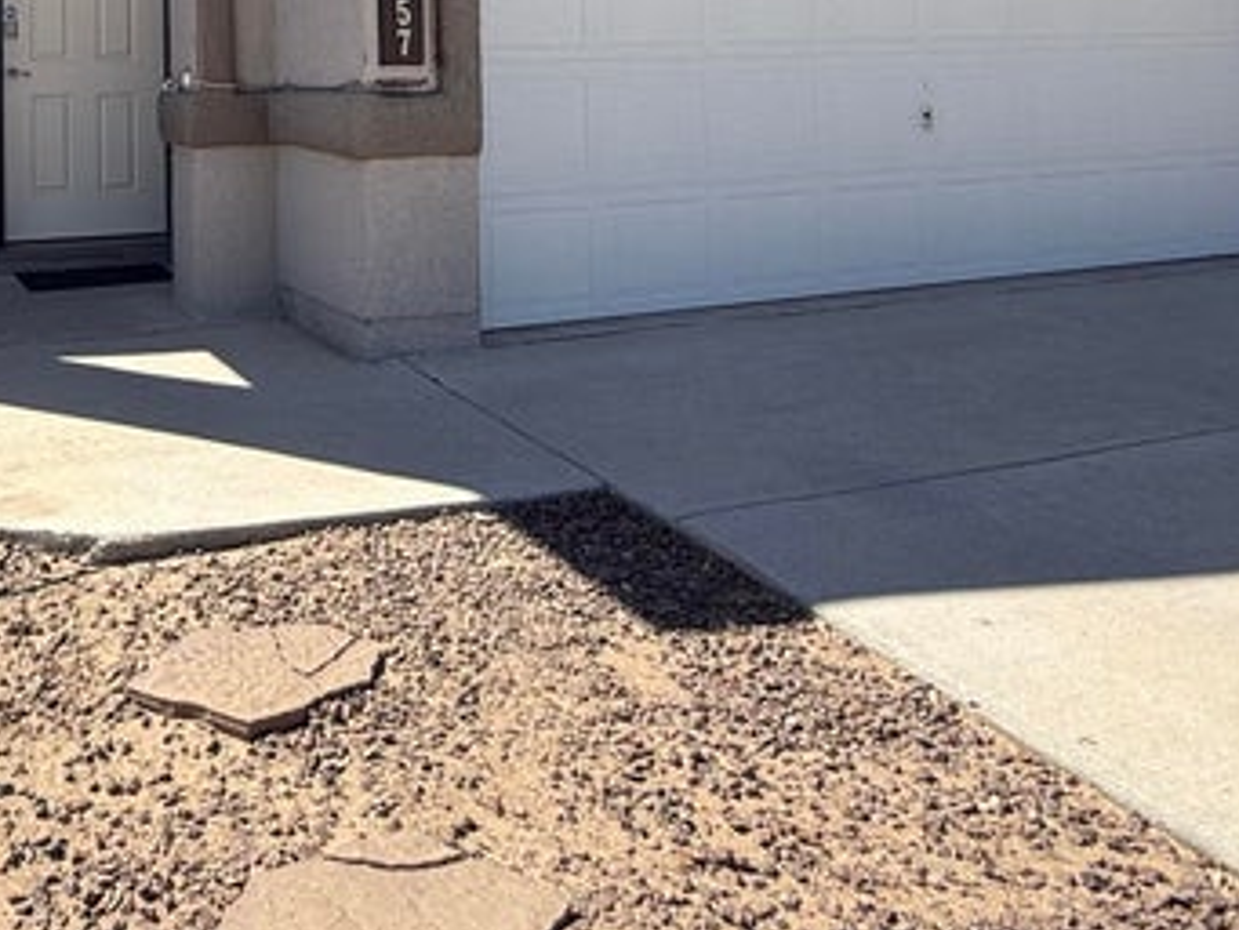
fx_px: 1253
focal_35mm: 35
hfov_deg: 49.5
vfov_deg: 37.0
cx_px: 249
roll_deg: +1.3
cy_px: 25
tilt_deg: +2.1
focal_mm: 2.22
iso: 50
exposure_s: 1/1050
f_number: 2.2
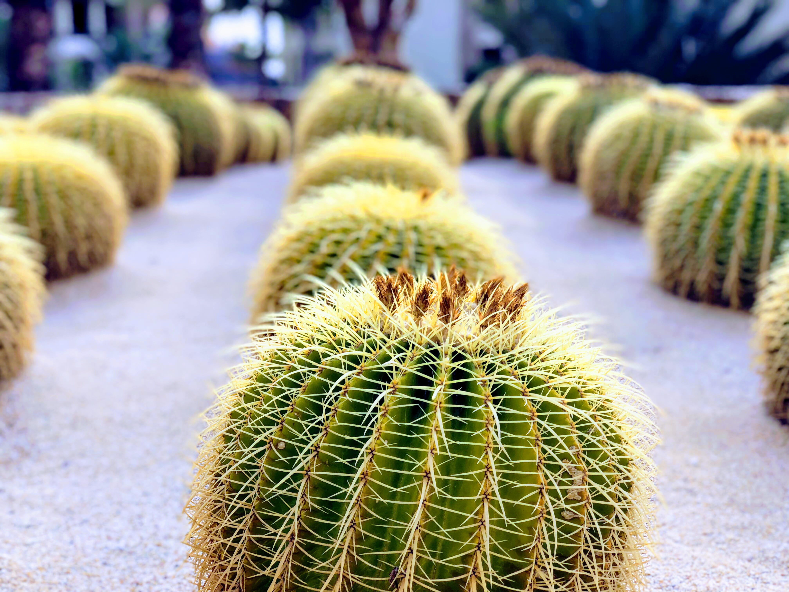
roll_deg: +1.2
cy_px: 296
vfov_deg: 28.0
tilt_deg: -10.5
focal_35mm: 52
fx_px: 1185
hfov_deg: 36.8
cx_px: 394
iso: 16
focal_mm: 6
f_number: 2.4
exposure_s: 1/252
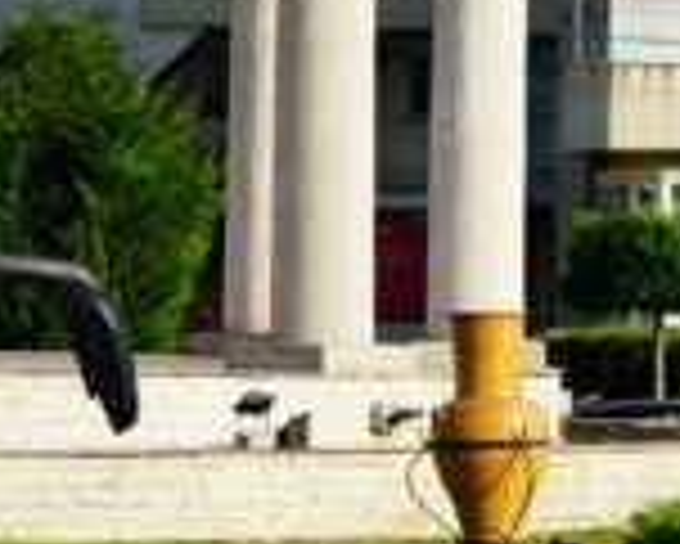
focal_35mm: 367
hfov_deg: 5.3
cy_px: 220
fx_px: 7391
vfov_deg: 4.2
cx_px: 50
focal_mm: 85
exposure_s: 1/4000
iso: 200
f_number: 3.5
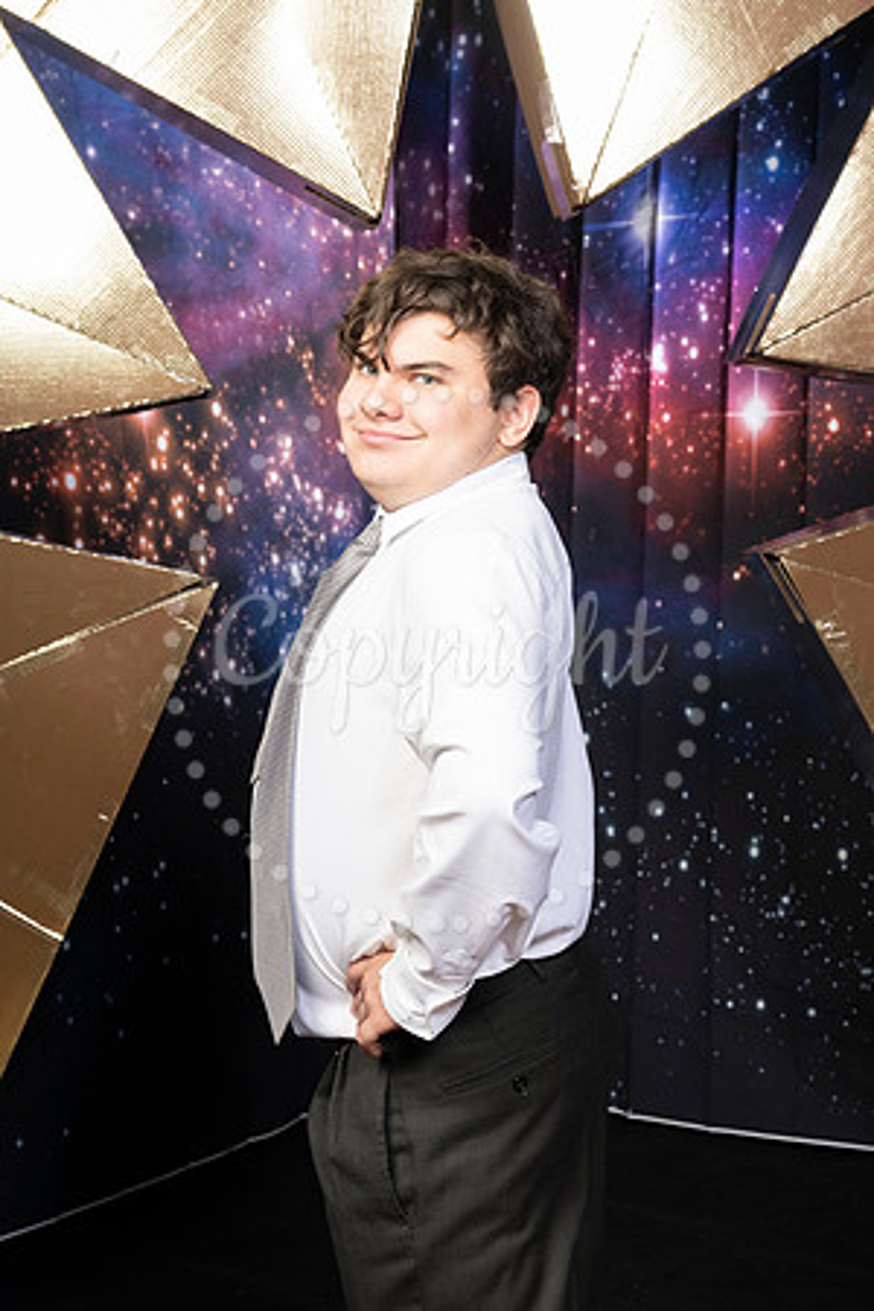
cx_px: 437
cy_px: 656
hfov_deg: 24.2
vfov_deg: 35.6
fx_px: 2039
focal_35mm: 56
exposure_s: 1/160
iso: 320
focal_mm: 56
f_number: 9
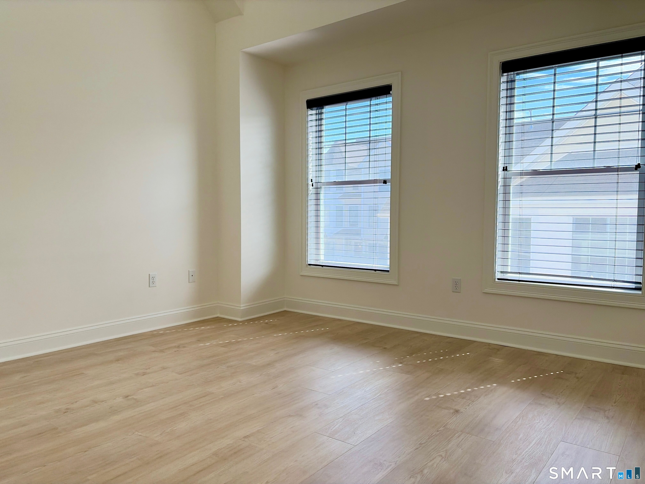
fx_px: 484
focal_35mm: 26
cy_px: 242
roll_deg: +0.0
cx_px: 322
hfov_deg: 67.3
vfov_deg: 53.1
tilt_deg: -3.1
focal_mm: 5.96
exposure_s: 1/392
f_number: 1.6
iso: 64
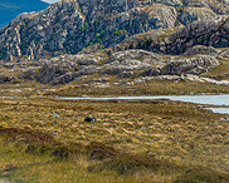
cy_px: 91
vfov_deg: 7.9
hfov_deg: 9.8
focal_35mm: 197
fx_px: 1337
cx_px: 34
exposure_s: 1/250
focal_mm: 24.28
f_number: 7.1
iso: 125
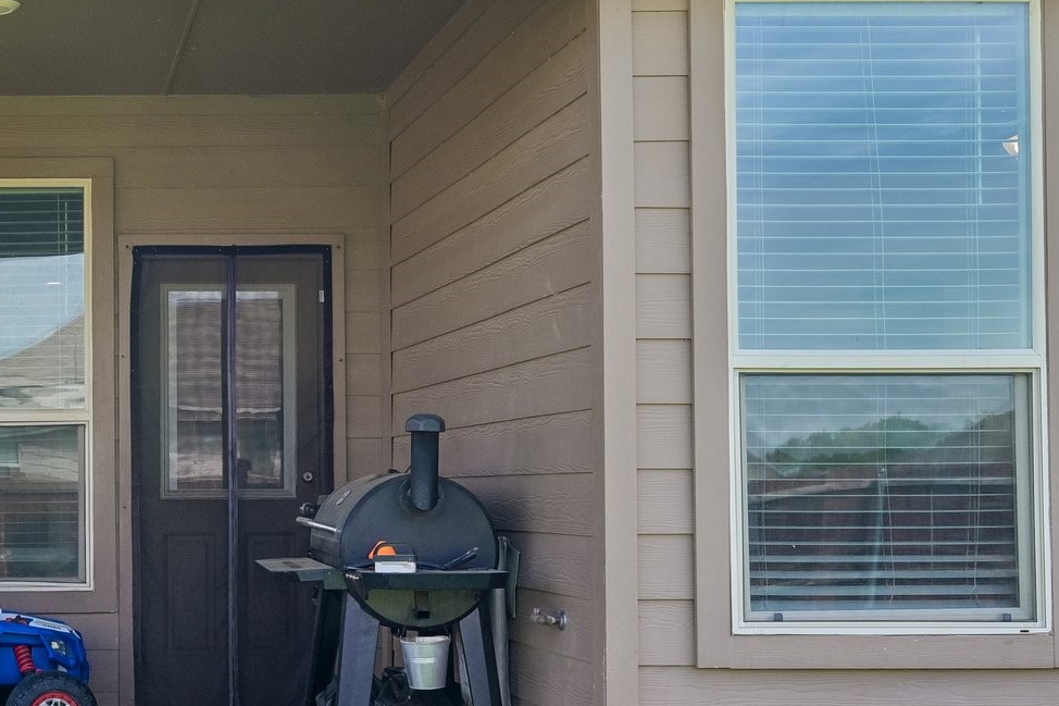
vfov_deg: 21.8
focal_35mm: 62
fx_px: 1825
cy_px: 469
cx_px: 10
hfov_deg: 30.2
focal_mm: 29.5
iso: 400
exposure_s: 1/250
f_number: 8
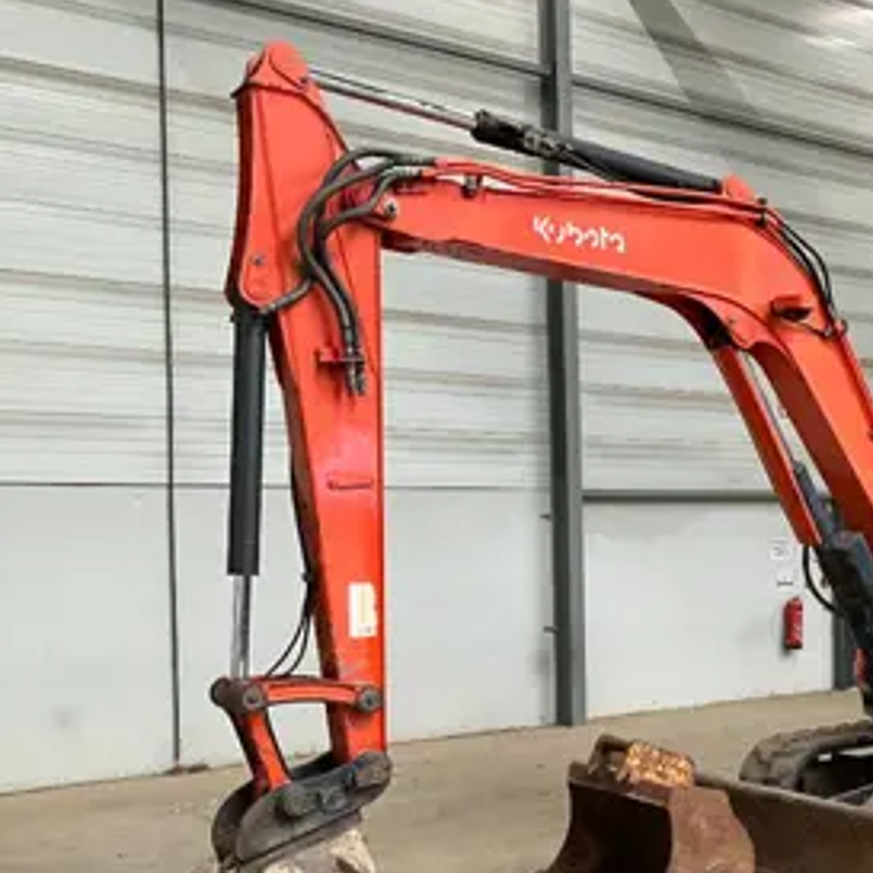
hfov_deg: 36.0
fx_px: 1284
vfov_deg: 37.3
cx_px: 729
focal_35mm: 45
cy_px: 560
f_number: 1.8
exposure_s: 1/60
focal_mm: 3
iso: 100
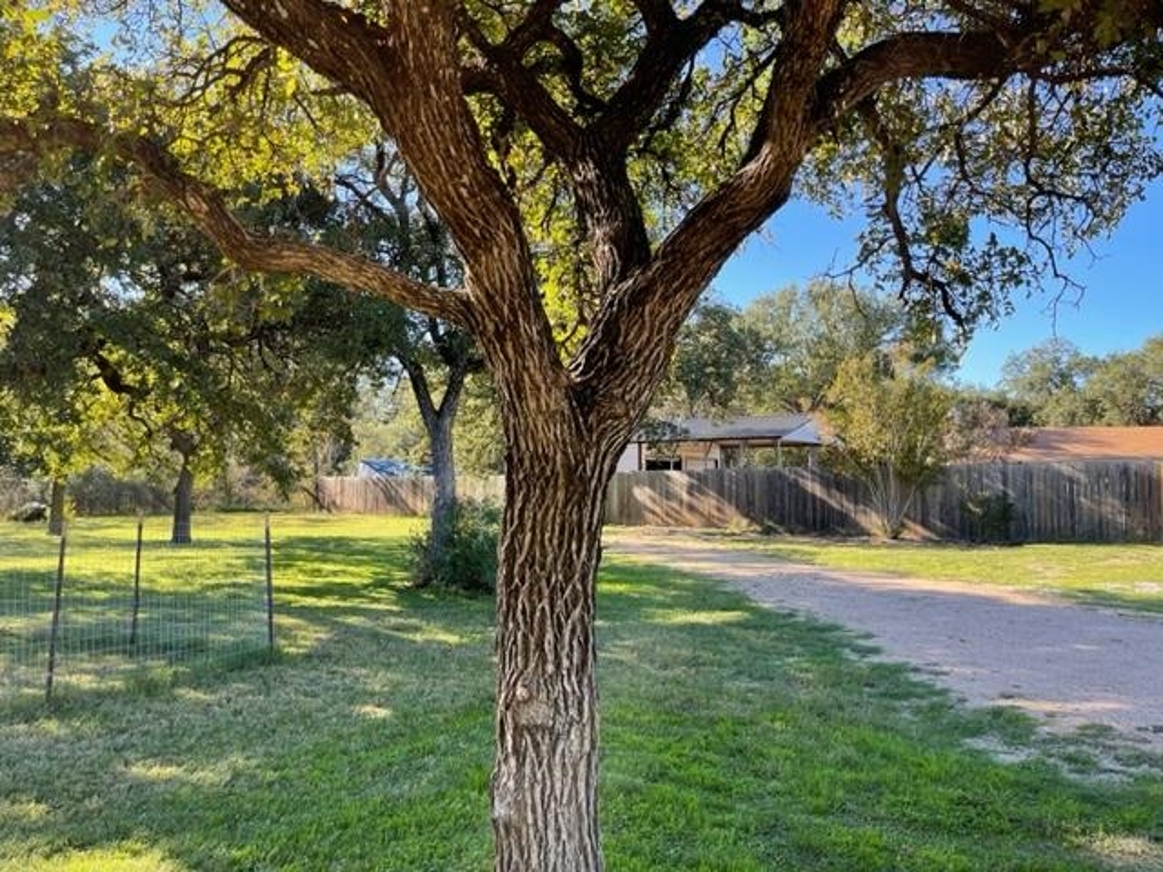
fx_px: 874
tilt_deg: +2.7
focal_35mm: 26
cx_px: 582
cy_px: 436
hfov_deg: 67.3
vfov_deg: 53.1
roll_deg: -0.4
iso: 32
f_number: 1.6
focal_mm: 5.1
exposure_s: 1/498
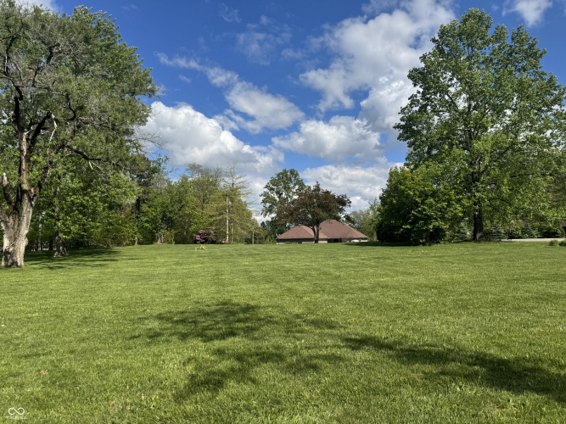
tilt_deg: +3.1
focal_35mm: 24
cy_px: 212
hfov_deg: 71.6
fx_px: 392
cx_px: 283
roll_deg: +1.6
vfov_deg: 56.8
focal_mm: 6.76
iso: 80
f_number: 1.78
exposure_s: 1/5814
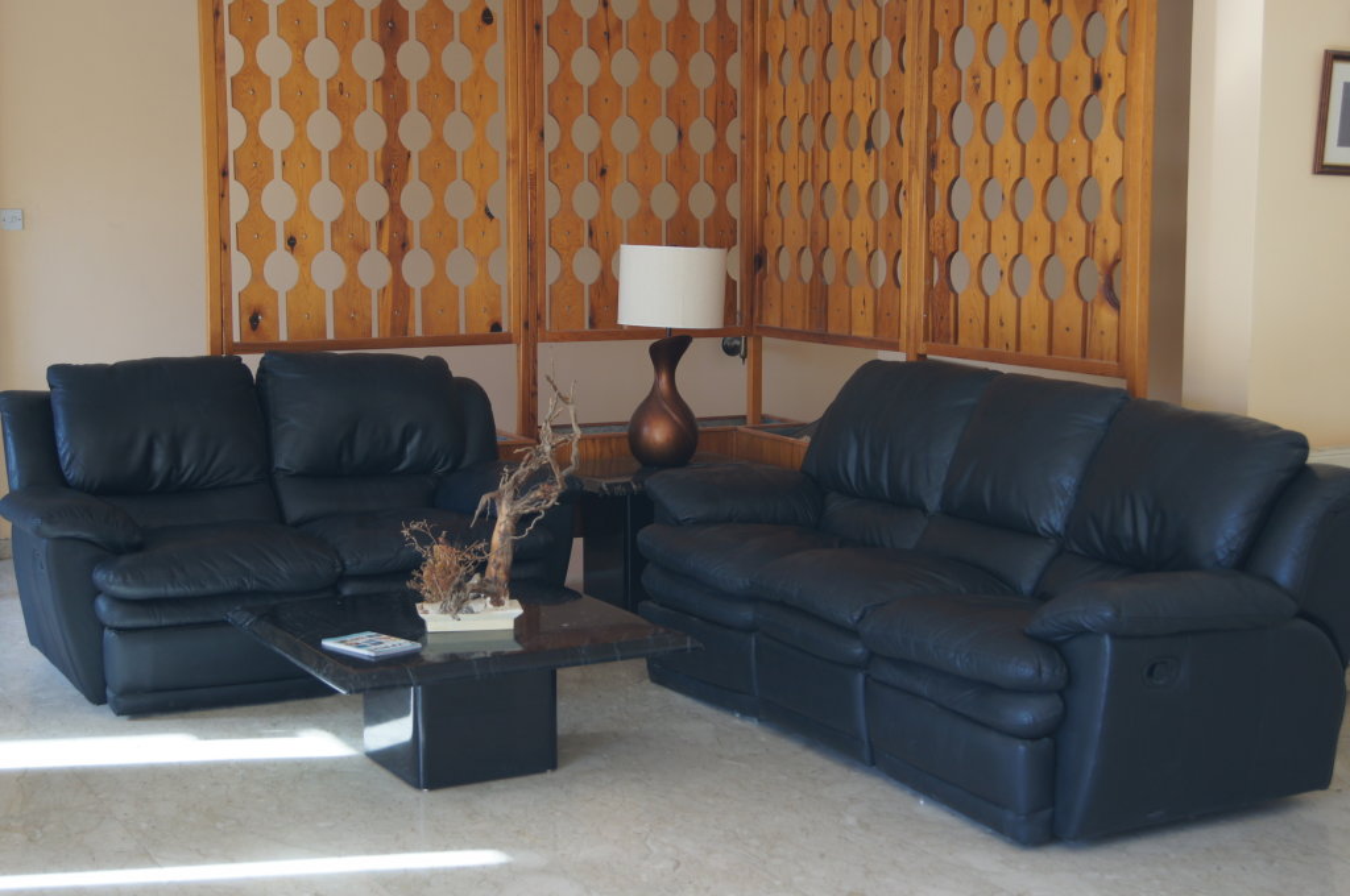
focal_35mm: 52
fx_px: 1966
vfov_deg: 25.7
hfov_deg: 37.9
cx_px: 675
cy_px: 448
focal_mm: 35
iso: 200
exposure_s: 1/60
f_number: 5
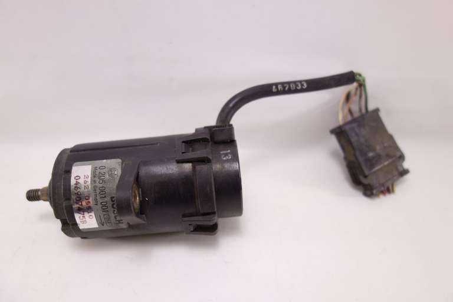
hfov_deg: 65.5
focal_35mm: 28
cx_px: 226
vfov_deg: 46.4
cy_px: 151
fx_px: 352
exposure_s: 1/100
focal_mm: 10.4
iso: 125
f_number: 2.2
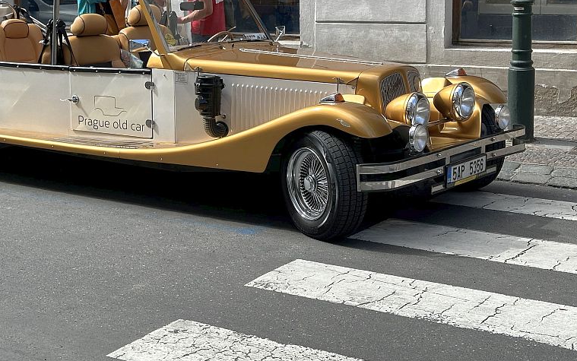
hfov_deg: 30.5
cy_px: 118
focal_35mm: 67
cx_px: 233
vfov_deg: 19.4
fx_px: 1054
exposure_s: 1/1212
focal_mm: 6.86
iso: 64
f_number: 1.78
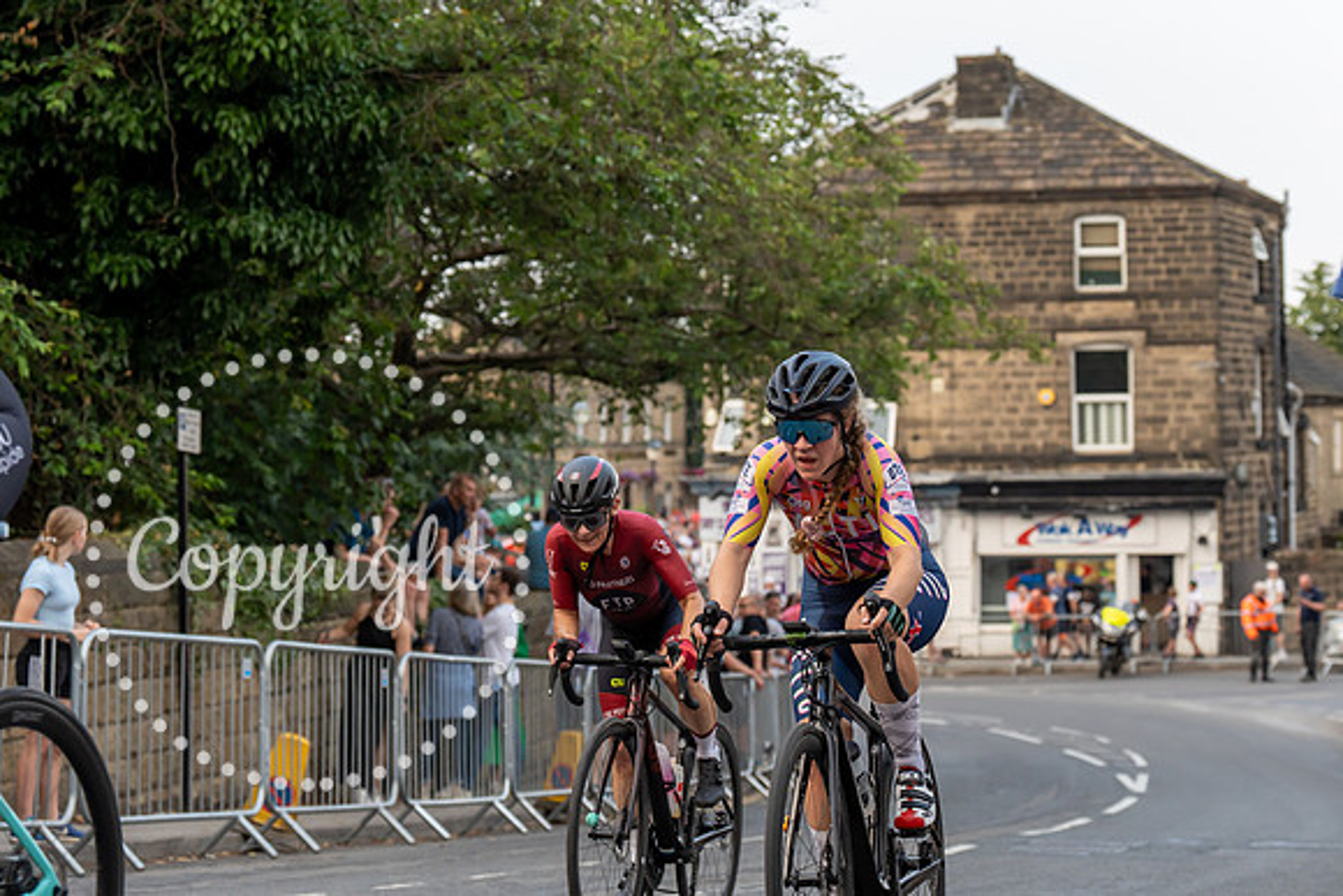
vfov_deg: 15.2
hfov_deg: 22.6
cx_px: 838
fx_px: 3354
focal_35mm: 90
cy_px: 337
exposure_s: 1/800
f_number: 4
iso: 800
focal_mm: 72
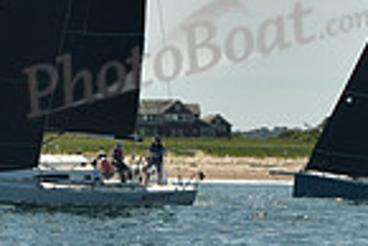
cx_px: -107
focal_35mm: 391
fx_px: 4001
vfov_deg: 3.5
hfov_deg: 5.2
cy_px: -44
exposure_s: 1/640
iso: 320
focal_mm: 98
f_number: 9
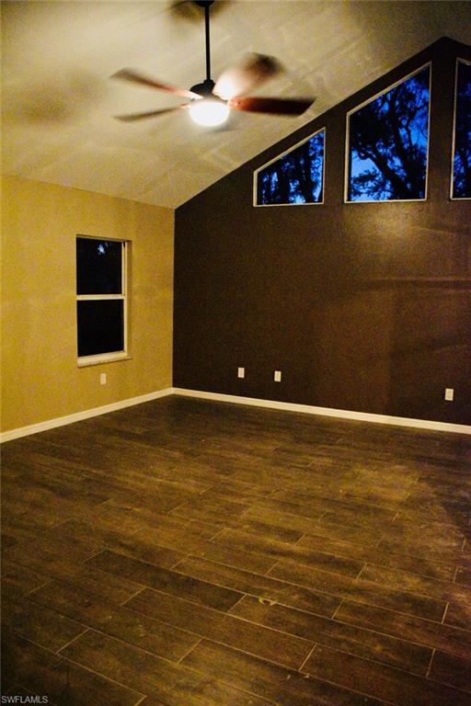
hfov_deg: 47.9
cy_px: 353
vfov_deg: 67.4
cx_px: 236
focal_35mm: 27
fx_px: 530
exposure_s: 1/40
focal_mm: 18
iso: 12800
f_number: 3.5
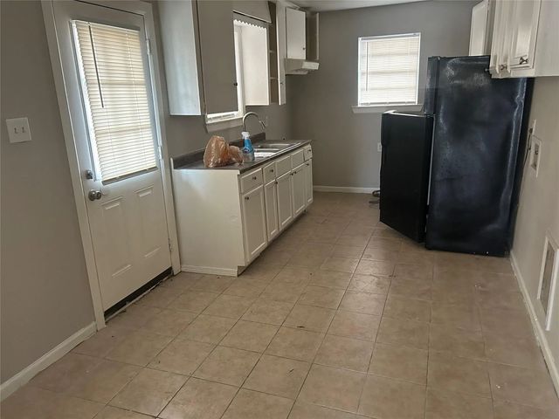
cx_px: 280
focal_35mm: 26
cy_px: 210
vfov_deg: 53.1
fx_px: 420
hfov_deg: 67.3
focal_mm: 5.7
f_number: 1.5
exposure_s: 1/47
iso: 500
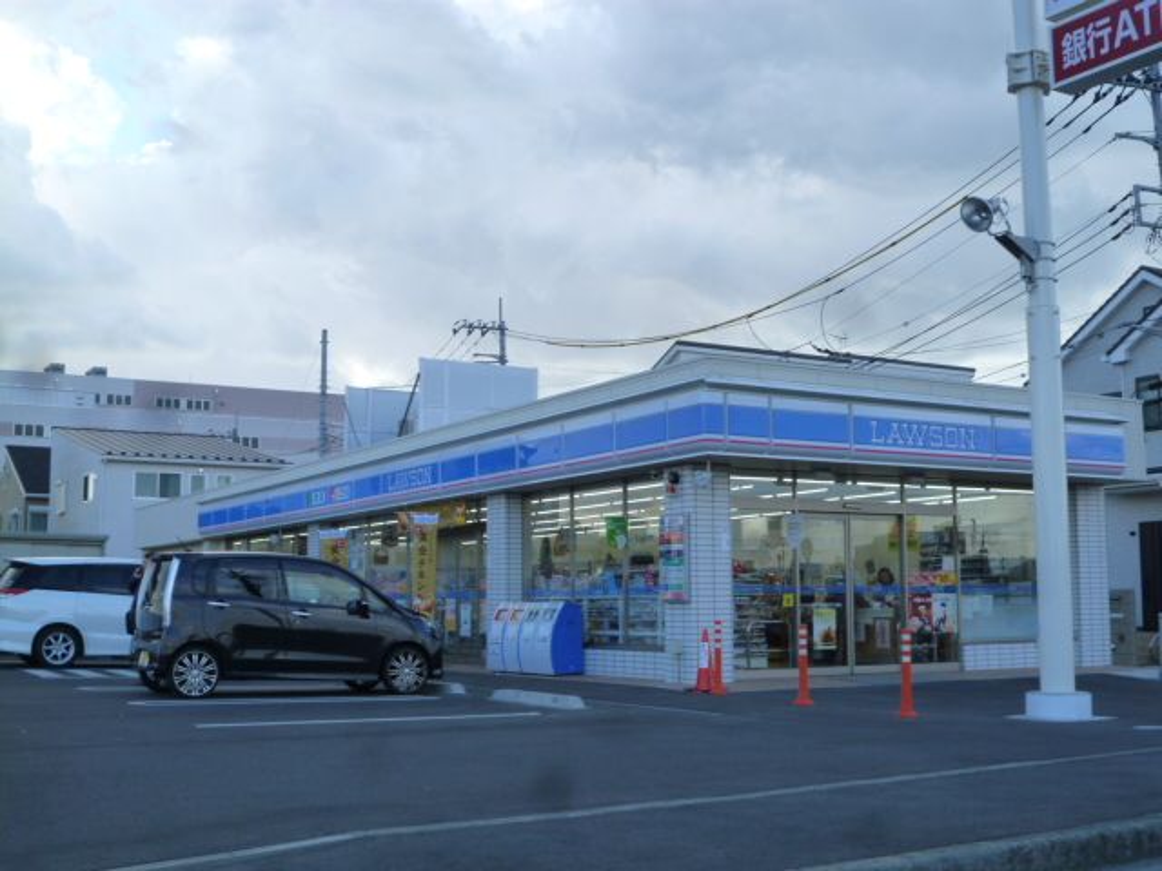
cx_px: 581
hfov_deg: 43.9
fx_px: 1443
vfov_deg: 33.6
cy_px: 436
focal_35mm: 43
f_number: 4
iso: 125
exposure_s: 1/125
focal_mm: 7.7
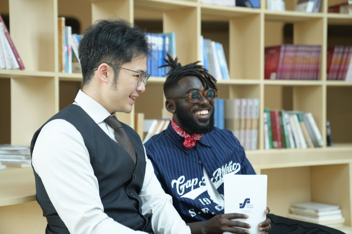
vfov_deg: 20.0
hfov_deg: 29.7
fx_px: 665
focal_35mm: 68
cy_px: 117
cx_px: 176
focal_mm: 68
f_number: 2.8
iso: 640
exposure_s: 1/125
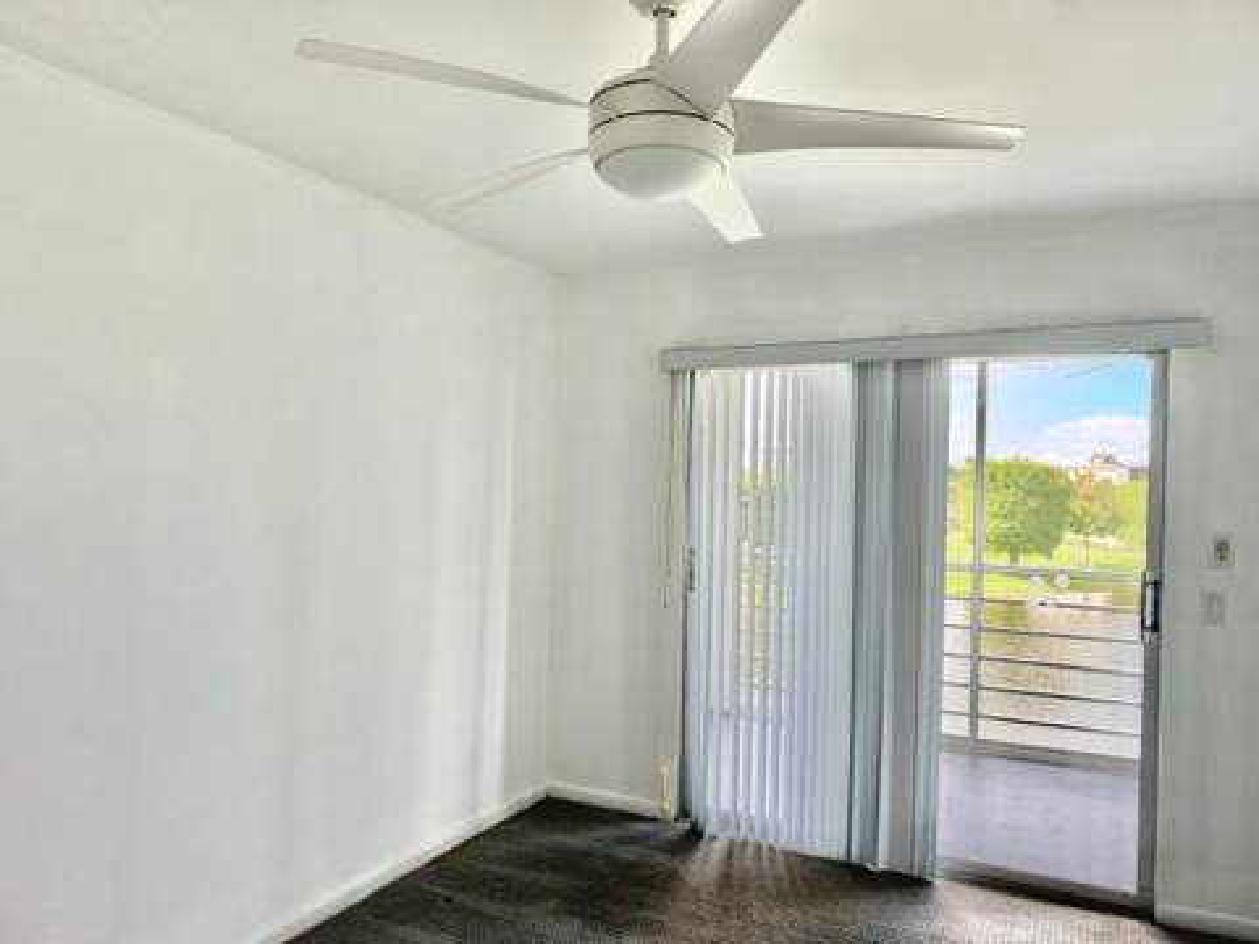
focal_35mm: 24
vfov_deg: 56.8
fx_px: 873
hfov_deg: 71.6
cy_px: 472
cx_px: 630
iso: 64
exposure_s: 1/208
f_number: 1.8
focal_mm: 6.93
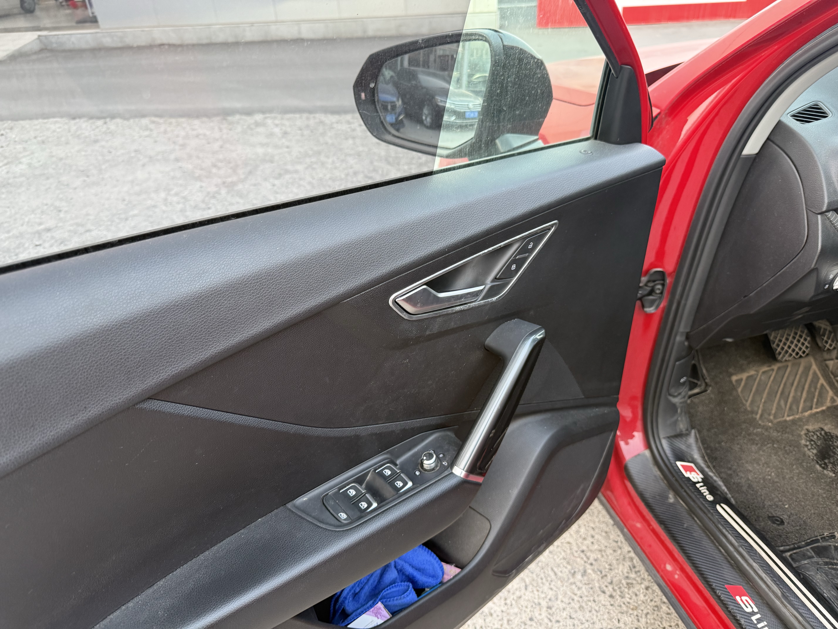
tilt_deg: -31.2
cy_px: 314
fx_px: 581
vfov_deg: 56.8
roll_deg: +2.8
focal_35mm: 24
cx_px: 419
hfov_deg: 71.6
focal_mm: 6.76
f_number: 1.78
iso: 200
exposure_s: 1/62
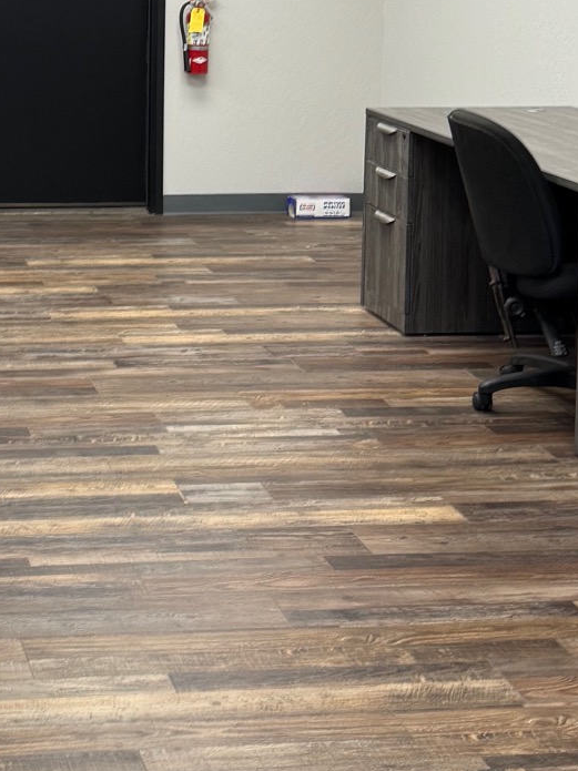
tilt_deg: -6.8
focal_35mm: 76
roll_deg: -1.4
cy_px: 85
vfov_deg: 24.9
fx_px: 1693
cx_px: -54
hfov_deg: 18.6
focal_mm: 6.76
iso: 125
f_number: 1.78
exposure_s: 1/60
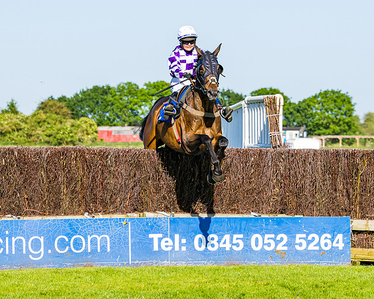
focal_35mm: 212
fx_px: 2347
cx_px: 208
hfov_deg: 9.1
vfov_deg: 7.3
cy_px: 134
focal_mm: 98
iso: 200
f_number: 4
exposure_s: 1/2000
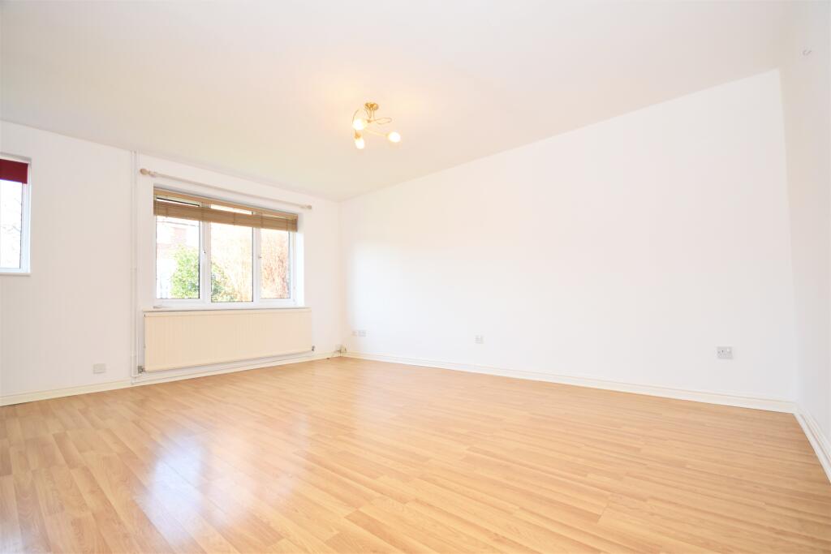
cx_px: 416
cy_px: 277
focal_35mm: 15
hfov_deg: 100.4
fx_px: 346
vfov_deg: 77.3
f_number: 5
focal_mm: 10
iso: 640
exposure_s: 1/200
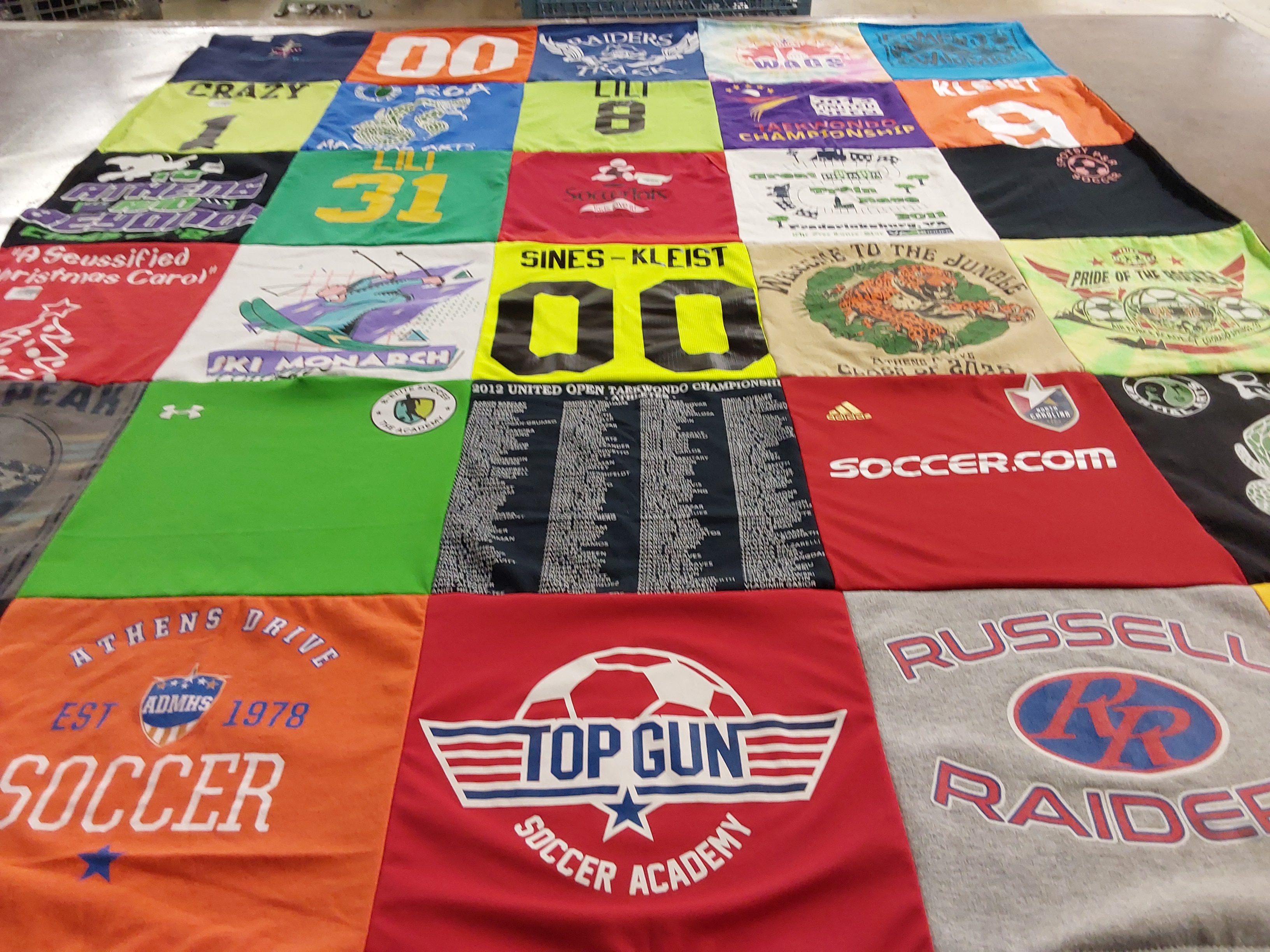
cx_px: 635
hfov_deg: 63.4
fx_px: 1027
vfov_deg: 49.7
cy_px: 476
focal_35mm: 28
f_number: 1.9
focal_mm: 2.91
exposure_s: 1/50
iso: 100
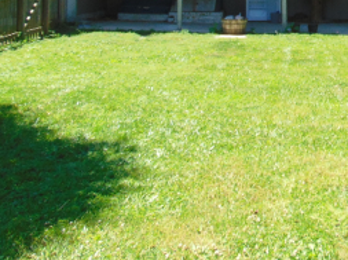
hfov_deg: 28.1
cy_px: -43
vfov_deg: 20.9
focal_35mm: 66
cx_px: 325
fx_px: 663
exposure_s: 1/500
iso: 80
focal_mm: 4.5
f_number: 3
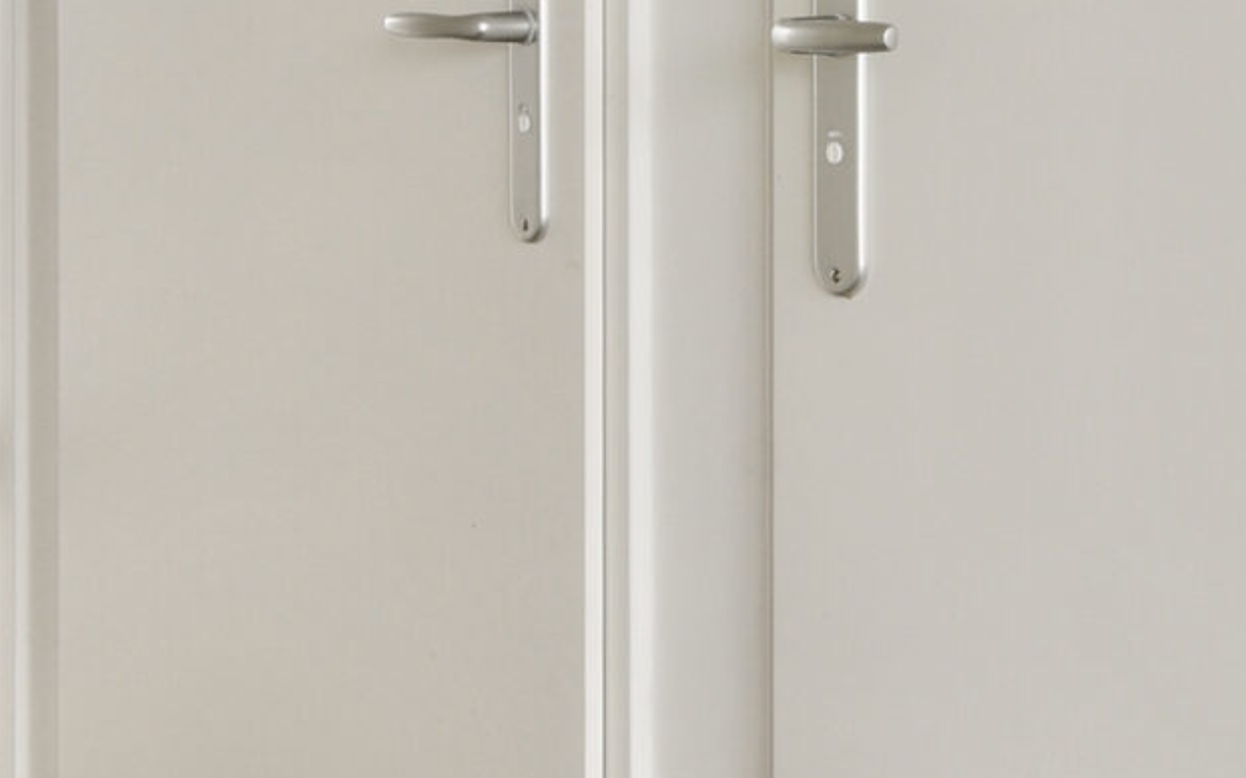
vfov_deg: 19.6
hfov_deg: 32.5
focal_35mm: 63
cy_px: -103
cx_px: 662
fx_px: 2139
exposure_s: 1/10
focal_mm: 10
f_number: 11
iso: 100
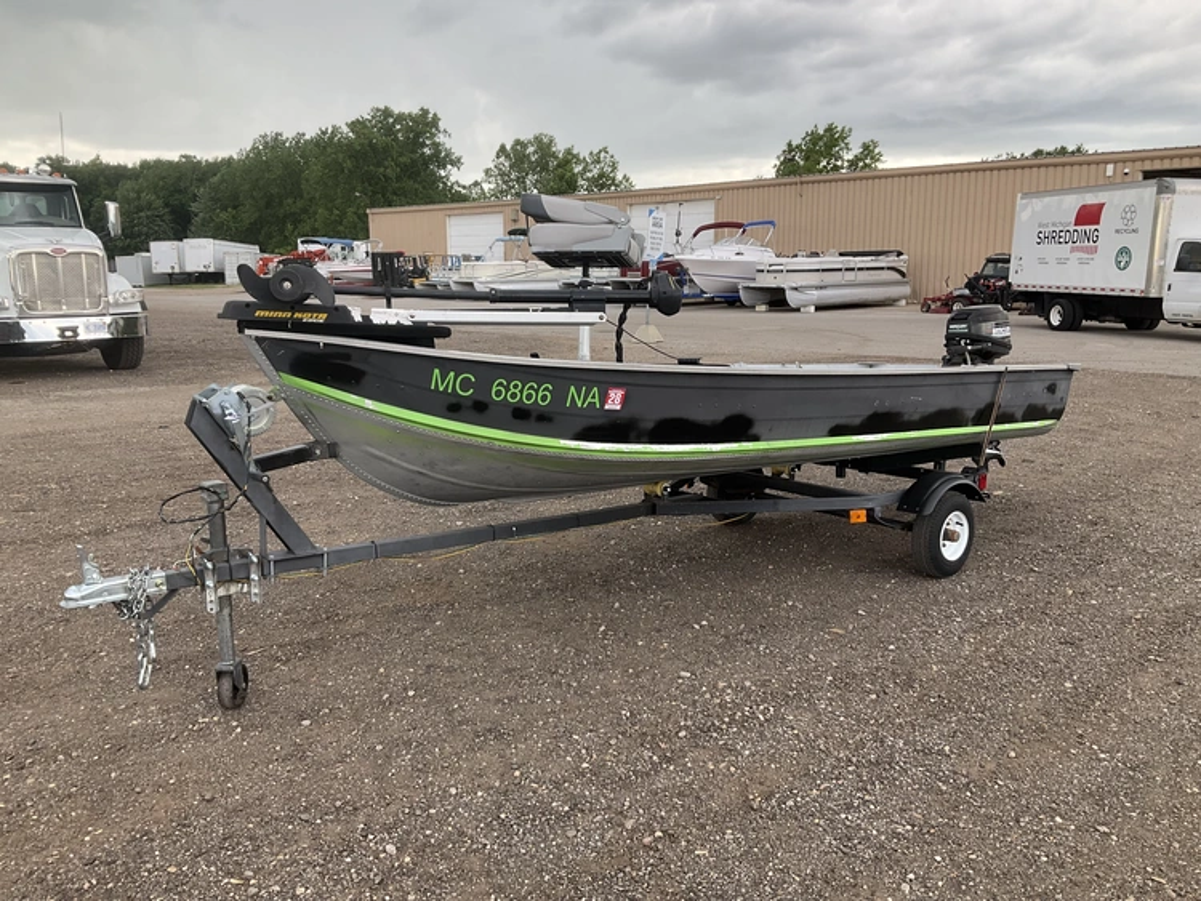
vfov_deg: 48.3
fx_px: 1006
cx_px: 600
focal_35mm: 29
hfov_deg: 61.6
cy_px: 450
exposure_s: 1/153
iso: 20
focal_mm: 3
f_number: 1.8
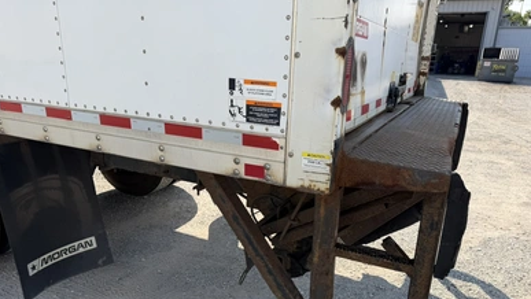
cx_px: 269
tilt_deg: -15.9
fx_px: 380
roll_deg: -1.3
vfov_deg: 42.5
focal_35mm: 27
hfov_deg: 69.8
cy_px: 195
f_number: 1.78
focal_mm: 6.76
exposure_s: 1/2110
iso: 80
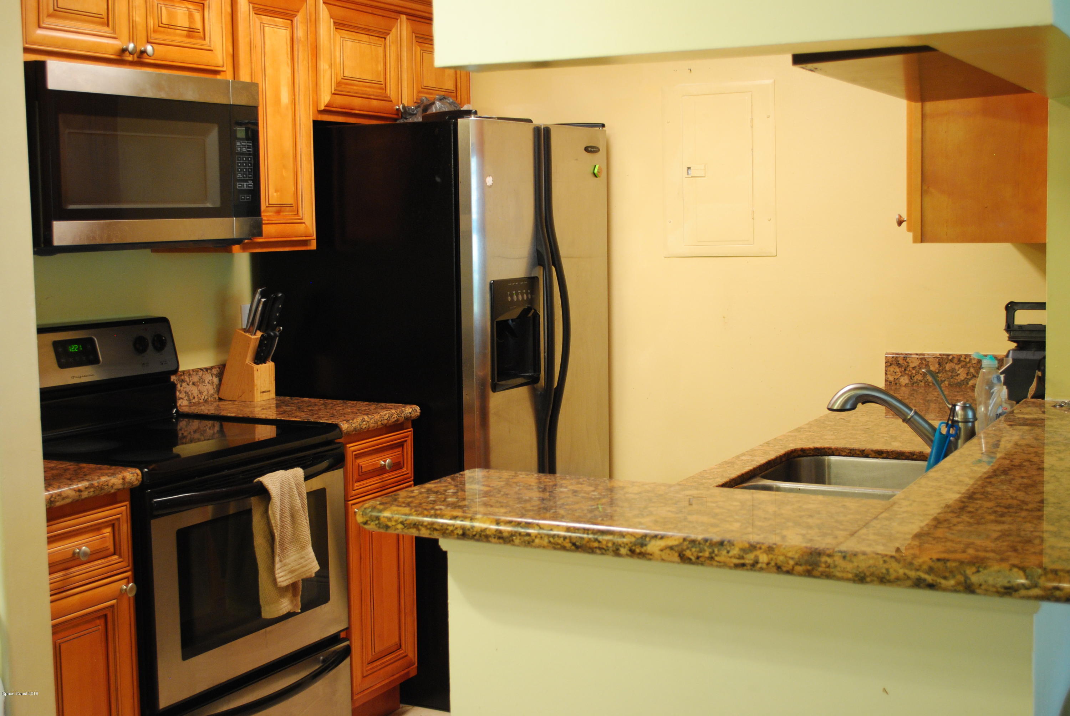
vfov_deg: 28.1
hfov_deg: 41.1
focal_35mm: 48
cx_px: 535
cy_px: 358
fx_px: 1428
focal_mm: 32
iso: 400
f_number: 4.8
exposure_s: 1/6
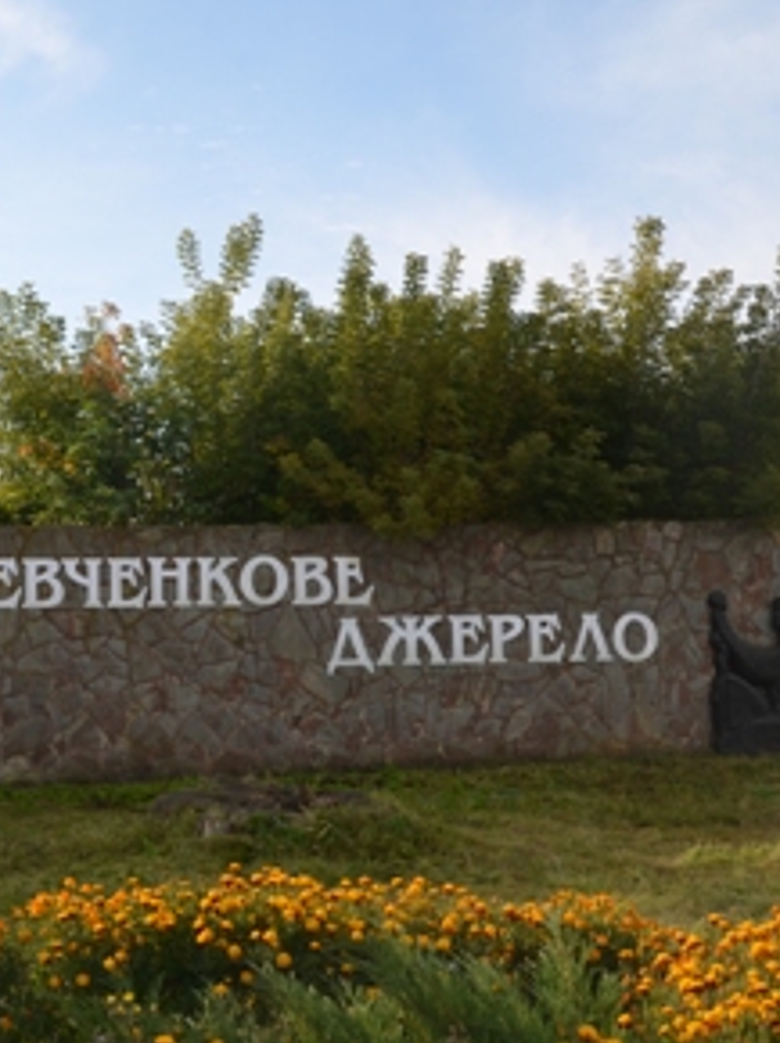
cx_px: 147
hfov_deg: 30.2
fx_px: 1406
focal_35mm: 47
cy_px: 513
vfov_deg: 40.7
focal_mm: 21
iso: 100
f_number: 6.3
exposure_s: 1/200
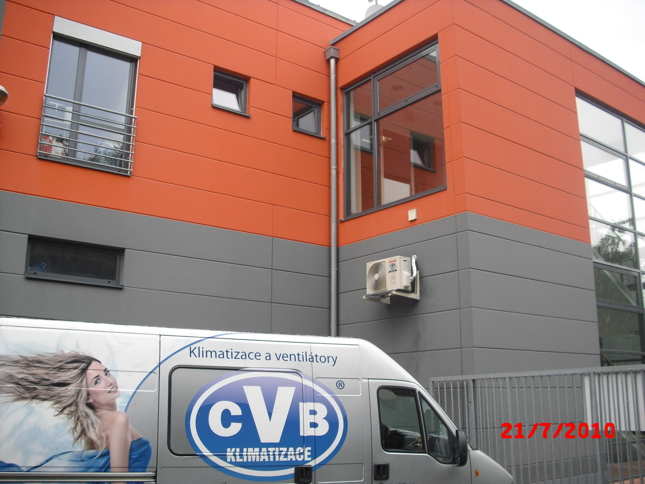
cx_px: 322
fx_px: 708
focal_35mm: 38
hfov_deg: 49.0
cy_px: 242
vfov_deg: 37.7
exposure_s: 1/320
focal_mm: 6.2
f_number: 2.8
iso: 100
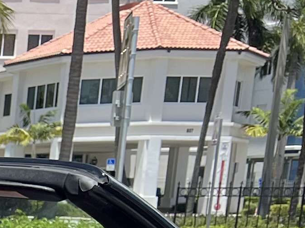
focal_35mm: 155
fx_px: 1366
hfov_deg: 10.6
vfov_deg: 8.7
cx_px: -472
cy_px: 548
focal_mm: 5.7
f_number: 1.5
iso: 50
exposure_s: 1/1934
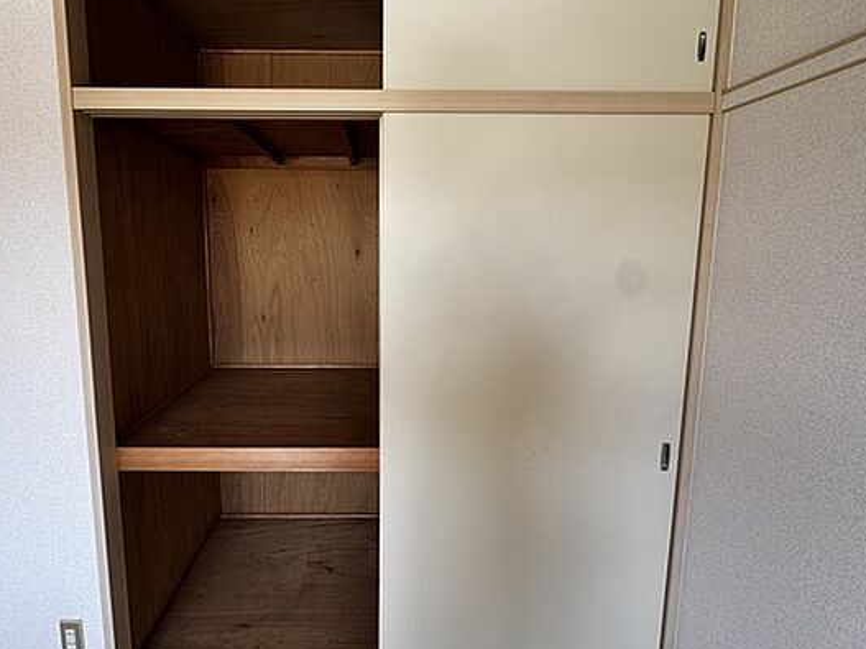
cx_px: 378
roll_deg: -0.2
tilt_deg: -6.9
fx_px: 425
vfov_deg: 74.5
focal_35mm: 17
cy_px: 289
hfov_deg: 90.6
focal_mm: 2.22
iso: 125
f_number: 2.2
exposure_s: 1/99
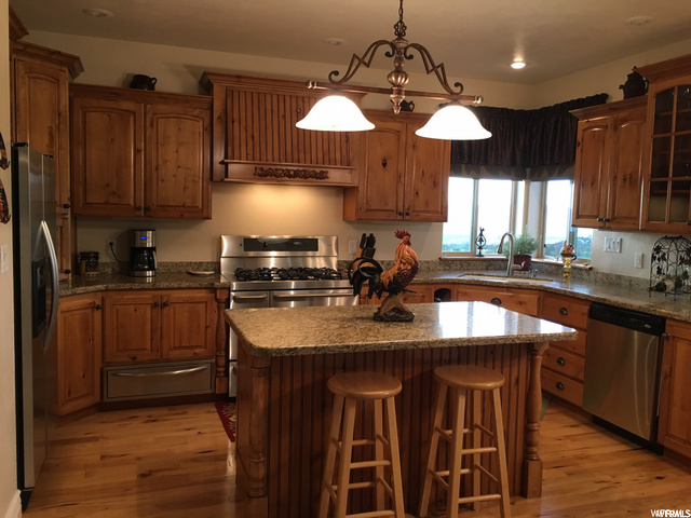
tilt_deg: -2.9
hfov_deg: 61.7
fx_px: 579
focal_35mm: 29
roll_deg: -1.7
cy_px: 259
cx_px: 346
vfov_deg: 48.2
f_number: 2.2
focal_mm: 4.15
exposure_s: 1/30
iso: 100
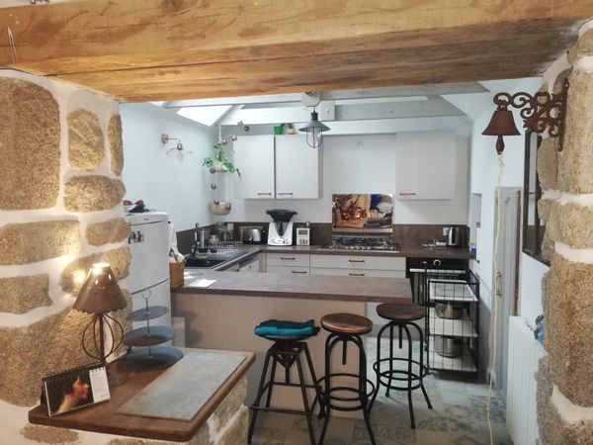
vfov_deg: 53.1
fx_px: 445
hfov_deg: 67.3
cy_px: 222
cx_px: 296
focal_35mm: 26
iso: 500
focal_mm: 3.81
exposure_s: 1/25
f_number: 2.2
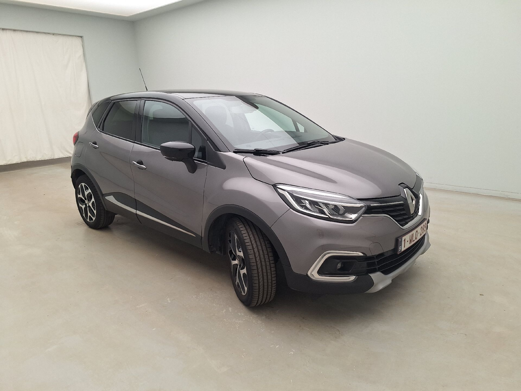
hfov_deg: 73.9
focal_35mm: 23
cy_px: 196
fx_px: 346
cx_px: 260
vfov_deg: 58.9
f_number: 1.8
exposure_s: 1/100
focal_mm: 5.54
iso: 40
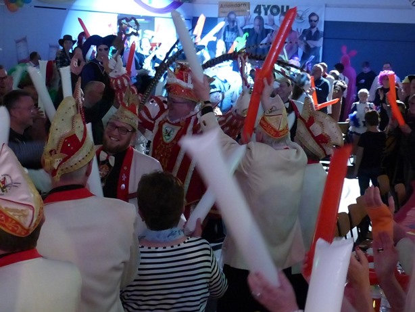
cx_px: 208
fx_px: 792
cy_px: 156
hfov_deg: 29.4
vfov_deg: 22.3
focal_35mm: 66
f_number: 2.8
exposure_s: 1/80
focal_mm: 11.9
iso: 1600
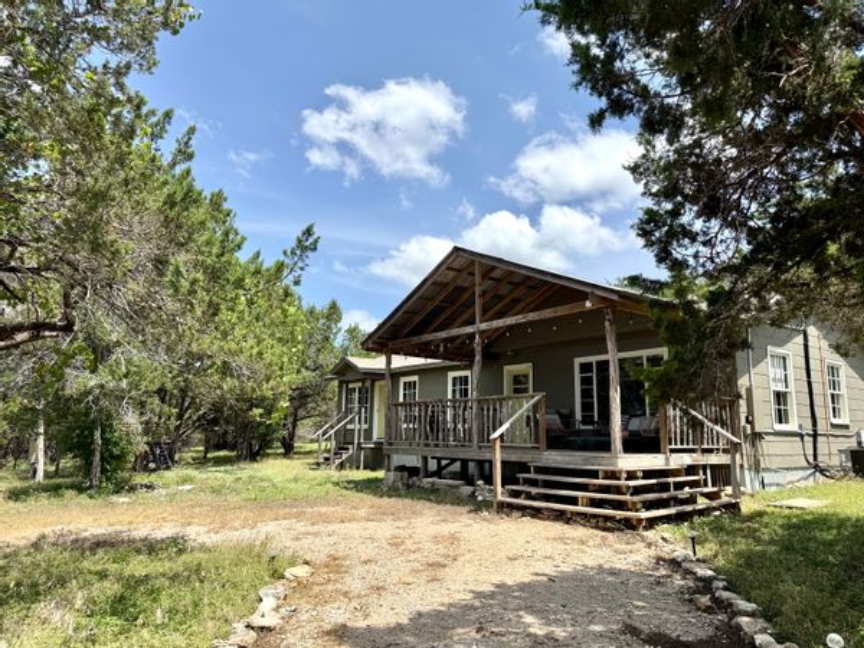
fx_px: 599
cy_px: 324
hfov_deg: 71.6
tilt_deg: +10.0
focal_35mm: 24
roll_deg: -1.4
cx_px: 432
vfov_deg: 56.8
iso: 80
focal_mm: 6.76
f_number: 1.78
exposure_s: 1/4310
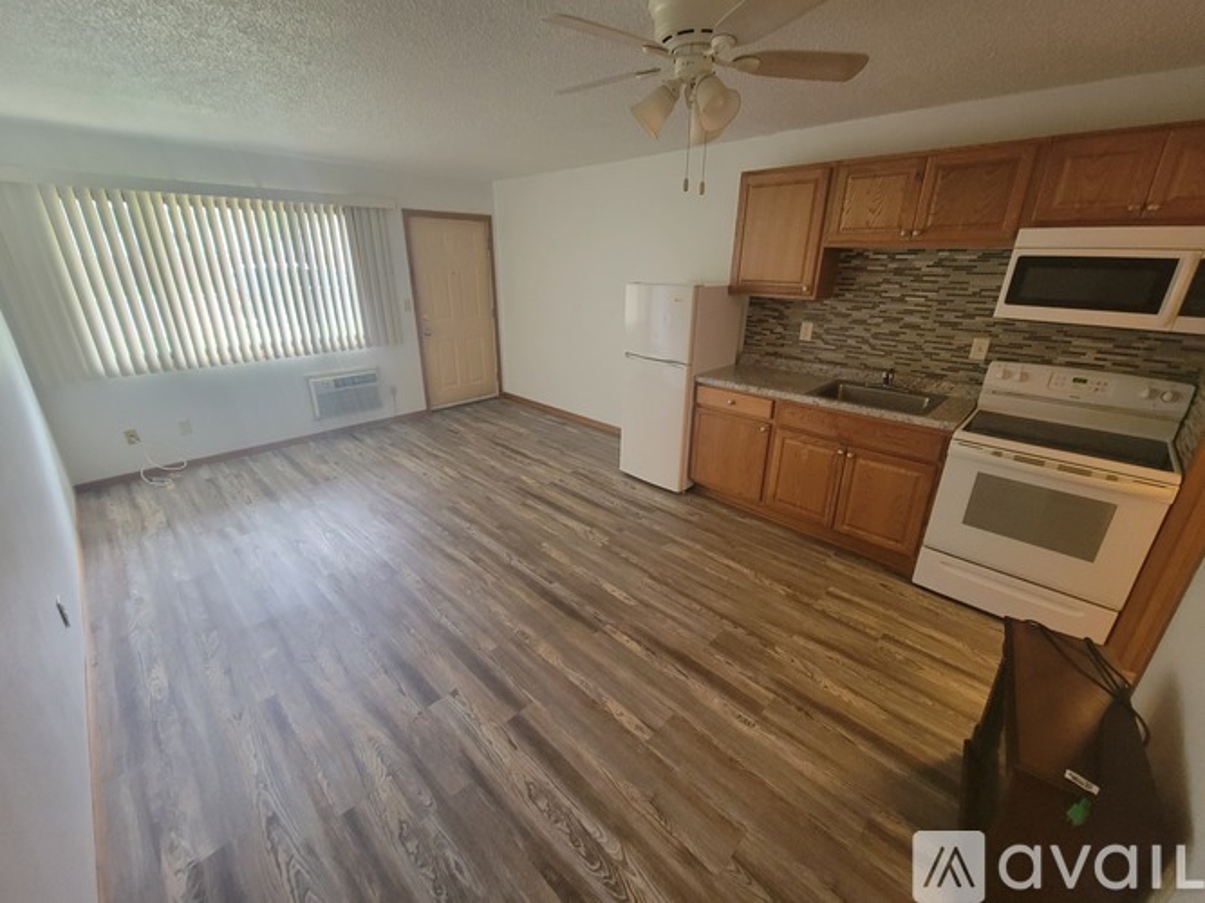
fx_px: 452
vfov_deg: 89.9
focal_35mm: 13
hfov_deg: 106.2
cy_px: 452
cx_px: 602
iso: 400
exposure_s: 1/60
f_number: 2.2
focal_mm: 2.2
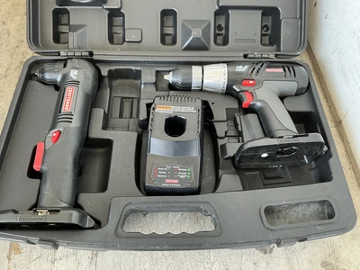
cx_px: 180
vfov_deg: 49.7
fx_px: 291
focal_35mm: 28
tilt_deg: -58.6
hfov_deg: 63.4
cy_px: 135
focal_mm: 3
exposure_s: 1/60
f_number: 1.8
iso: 80
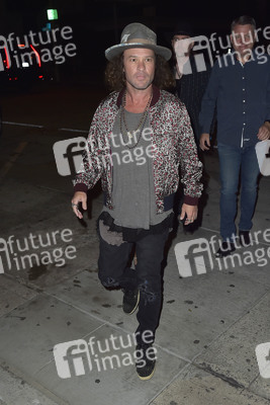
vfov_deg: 58.7
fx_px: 360
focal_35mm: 32
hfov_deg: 41.1
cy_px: 202
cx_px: 135
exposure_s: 1/250
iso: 400
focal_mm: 32
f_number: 6.3
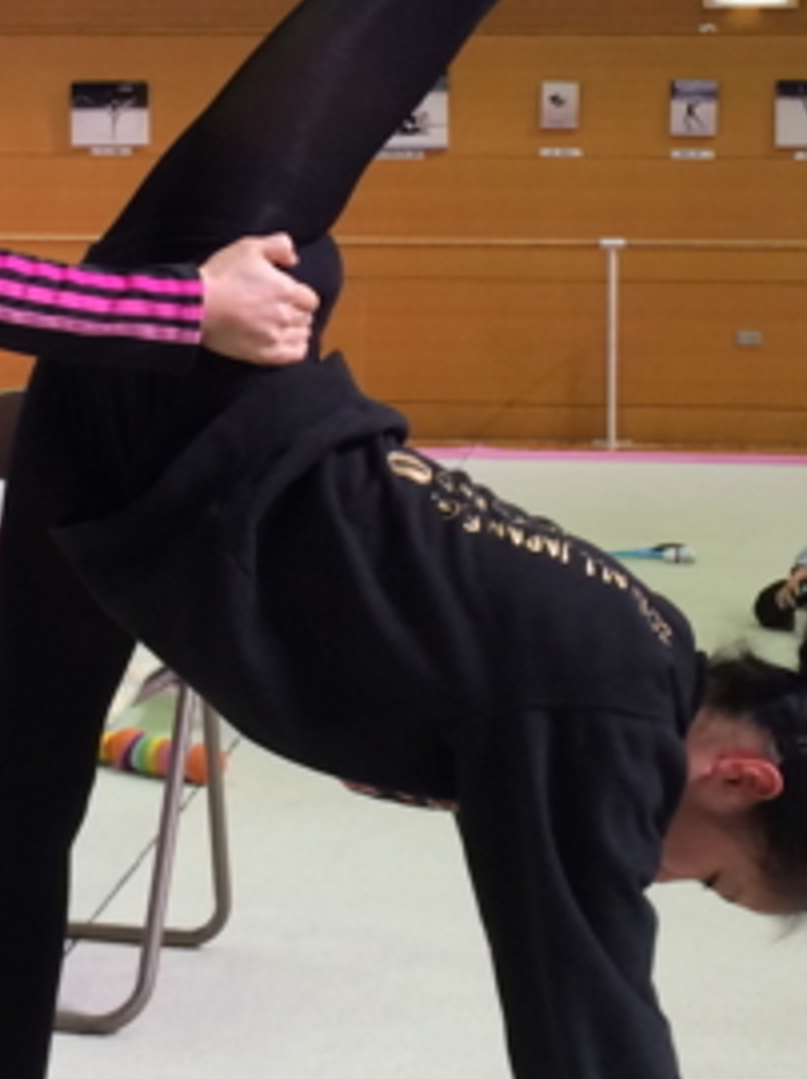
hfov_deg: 16.5
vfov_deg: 21.6
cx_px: 280
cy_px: 120
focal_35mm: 89
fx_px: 2771
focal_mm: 4.12
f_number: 2.2
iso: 64
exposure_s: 1/33
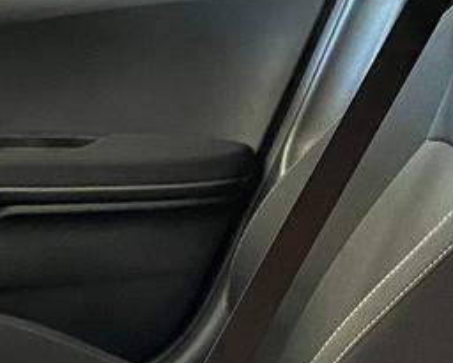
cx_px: -14
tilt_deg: -33.5
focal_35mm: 127
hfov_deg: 14.9
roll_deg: -4.2
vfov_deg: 11.2
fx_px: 1703
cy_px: 671
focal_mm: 4.25
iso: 640
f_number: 1.8
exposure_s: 1/30
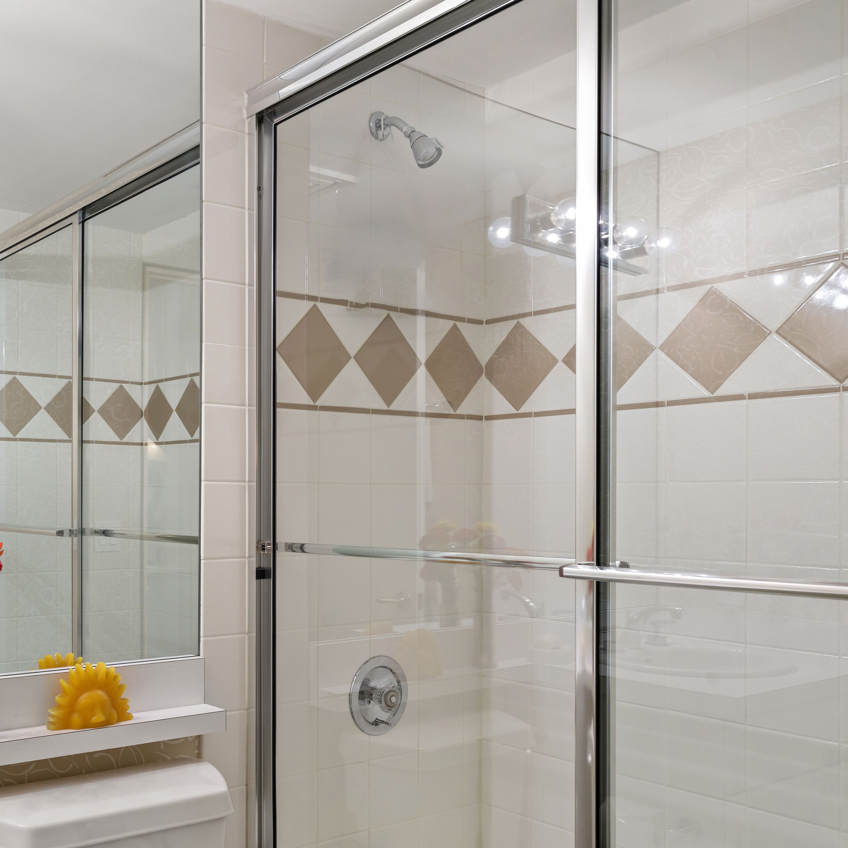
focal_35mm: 34
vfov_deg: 48.2
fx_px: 942
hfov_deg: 45.2
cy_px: 508
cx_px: 133
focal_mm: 22
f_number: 7.1
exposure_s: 1/3
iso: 500
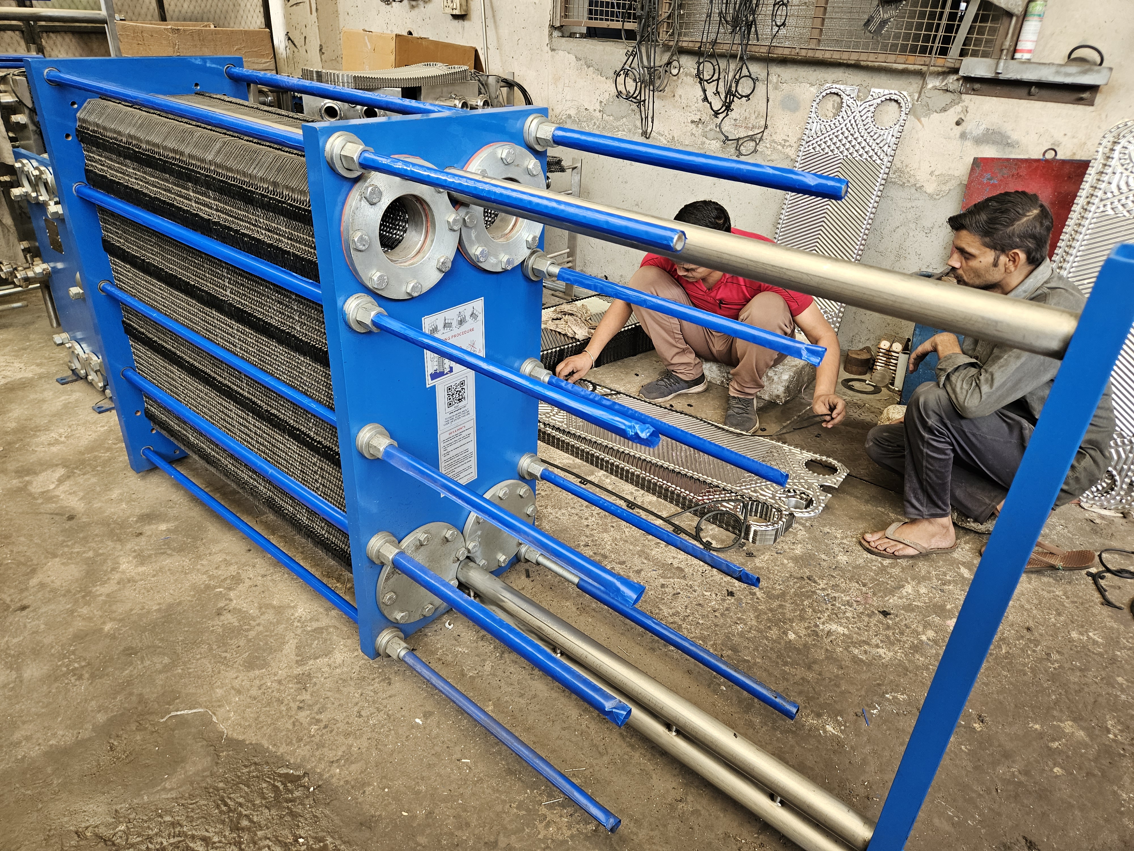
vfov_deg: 58.9
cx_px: 567
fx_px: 753
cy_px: 426
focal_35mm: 23
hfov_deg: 73.9
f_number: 1.8
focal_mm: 5.4
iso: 160
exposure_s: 1/180
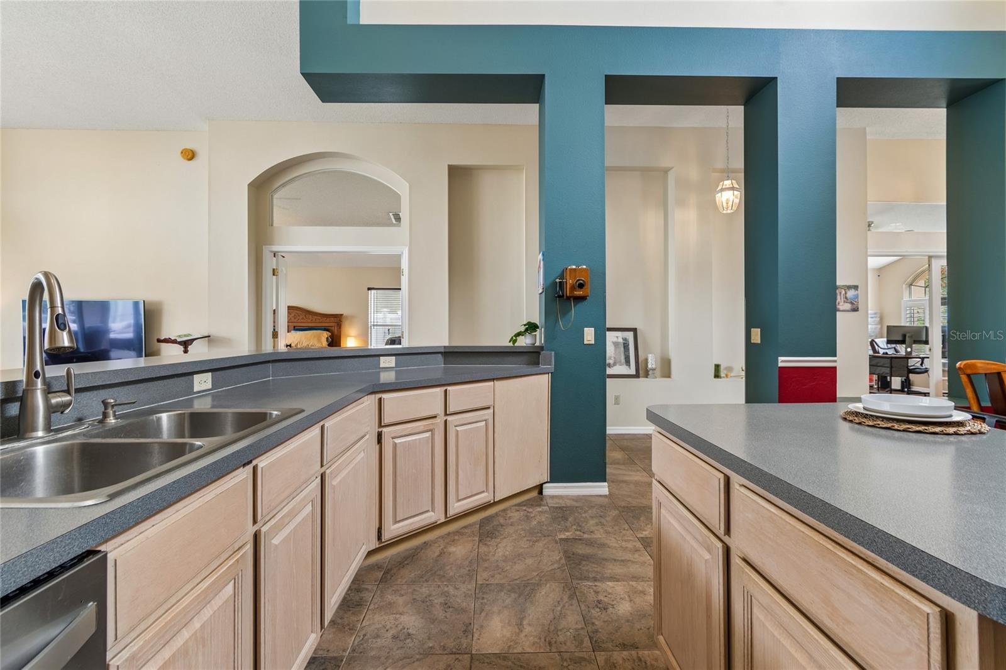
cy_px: 335
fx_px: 419
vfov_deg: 77.3
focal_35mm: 15
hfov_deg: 100.4
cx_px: 503
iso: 100
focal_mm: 10
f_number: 7.1
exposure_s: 1/6
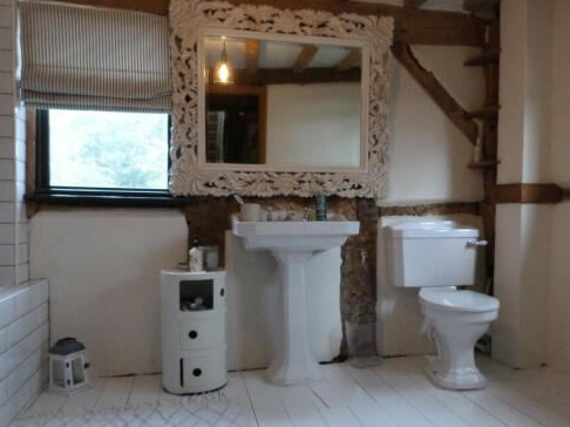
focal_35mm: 30
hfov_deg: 59.6
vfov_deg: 46.7
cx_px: 335
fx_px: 494
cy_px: 241
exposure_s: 1/125
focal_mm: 4.5
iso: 800
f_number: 2.8
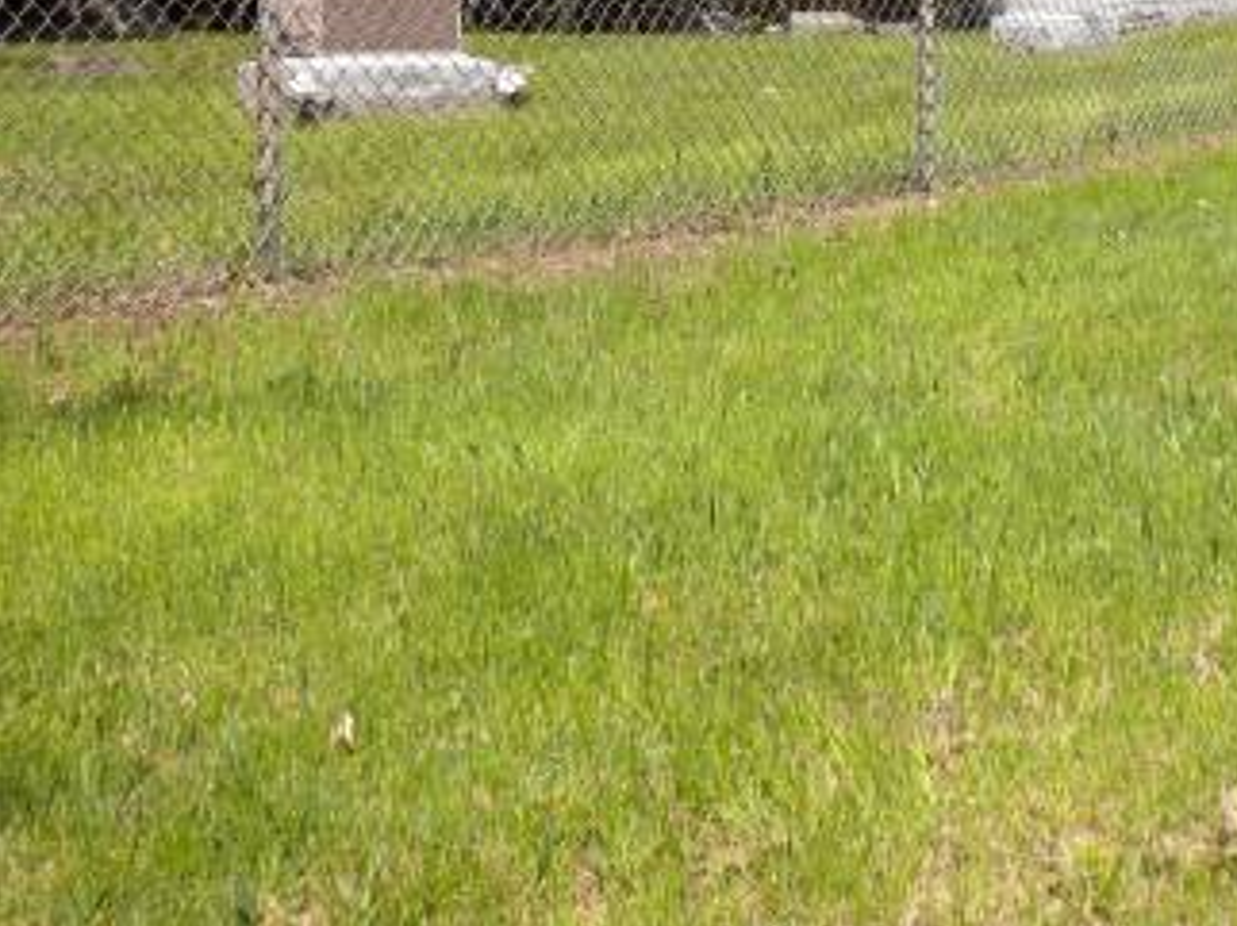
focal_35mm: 69
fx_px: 2464
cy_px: 77
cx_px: 837
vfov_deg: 20.8
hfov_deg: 28.0
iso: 64
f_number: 3.5
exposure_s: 1/500
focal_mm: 6.6
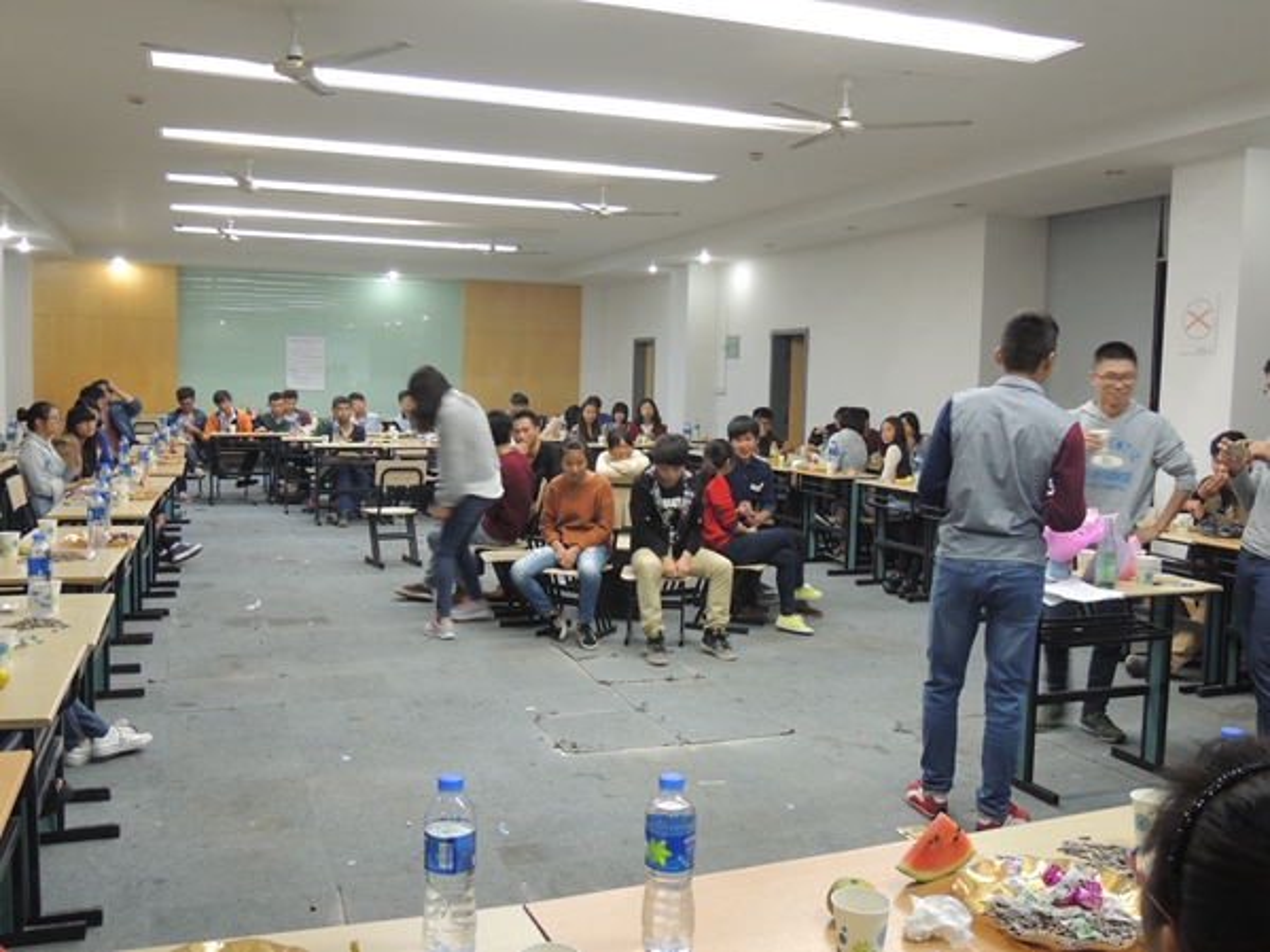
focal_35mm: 33
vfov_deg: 42.9
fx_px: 1210
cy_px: 476
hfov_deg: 55.4
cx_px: 635
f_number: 3.2
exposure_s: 1/13
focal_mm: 5.8
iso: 400
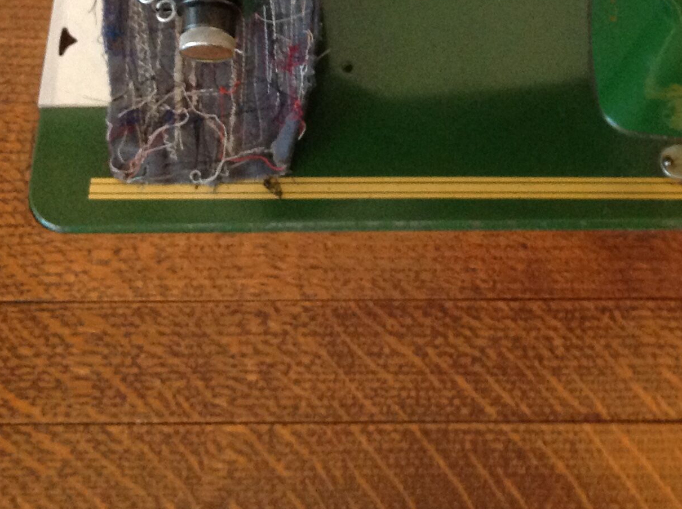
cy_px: -4
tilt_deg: -64.4
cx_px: 520
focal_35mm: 75
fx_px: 1475
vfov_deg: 19.0
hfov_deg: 25.7
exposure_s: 1/15
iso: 400
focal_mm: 4.28
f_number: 2.4
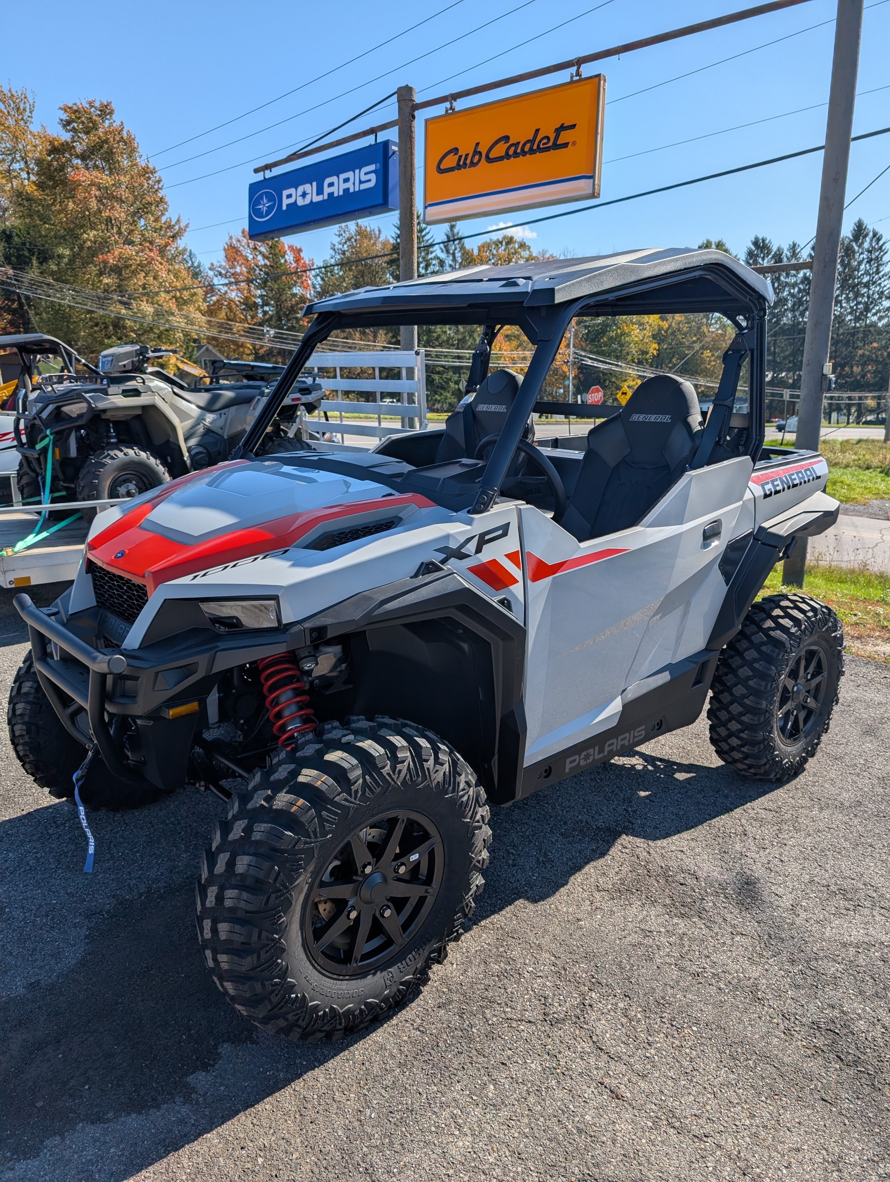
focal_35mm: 24
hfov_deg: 56.9
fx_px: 821
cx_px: 445
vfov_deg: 71.5
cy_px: 591
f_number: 1.68
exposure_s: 1/1159
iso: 22
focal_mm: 6.9
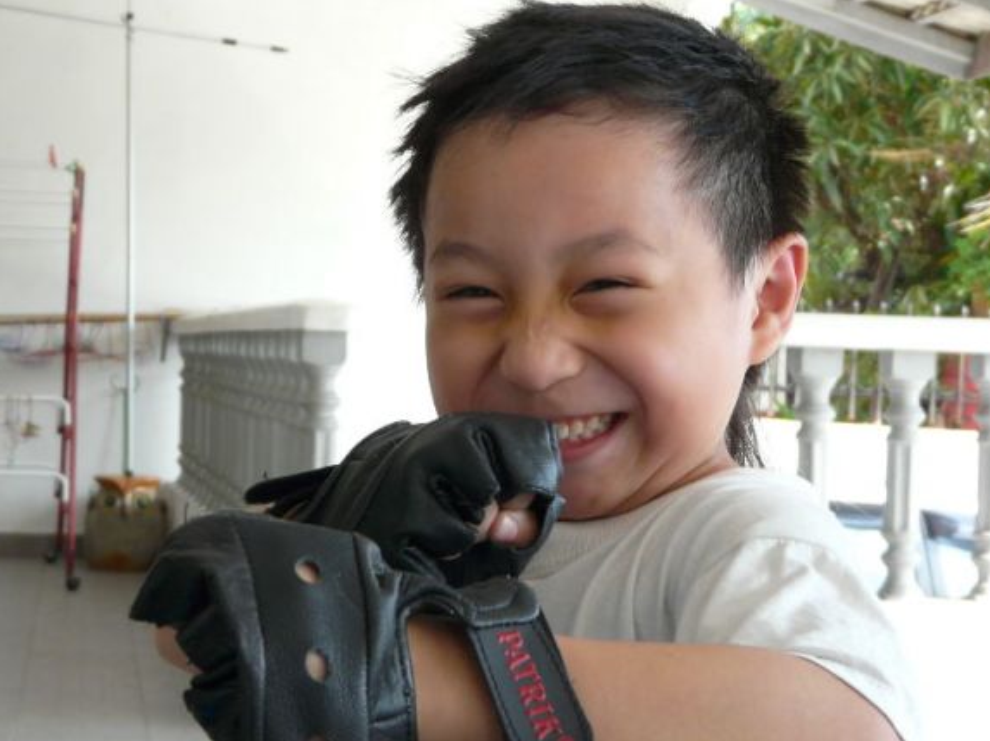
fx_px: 2258
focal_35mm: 79
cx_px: 494
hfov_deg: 24.7
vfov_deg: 18.6
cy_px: 372
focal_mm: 10
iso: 100
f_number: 3.2
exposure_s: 1/125
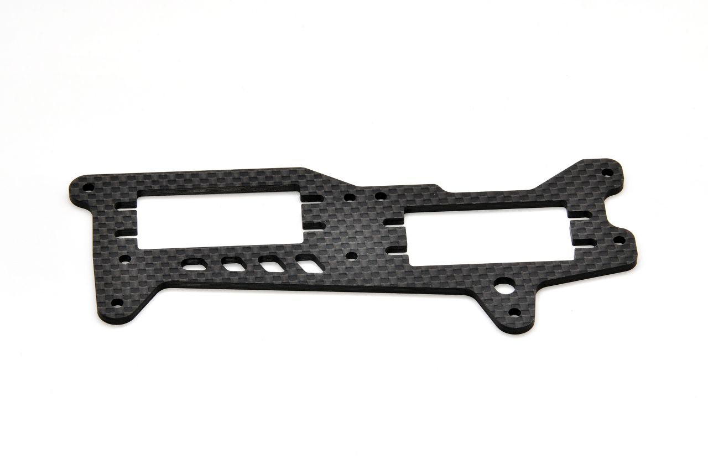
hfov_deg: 11.8
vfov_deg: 7.9
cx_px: 354
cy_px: 235
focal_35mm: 174
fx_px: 3418
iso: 400
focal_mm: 116
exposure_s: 1/60
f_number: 22
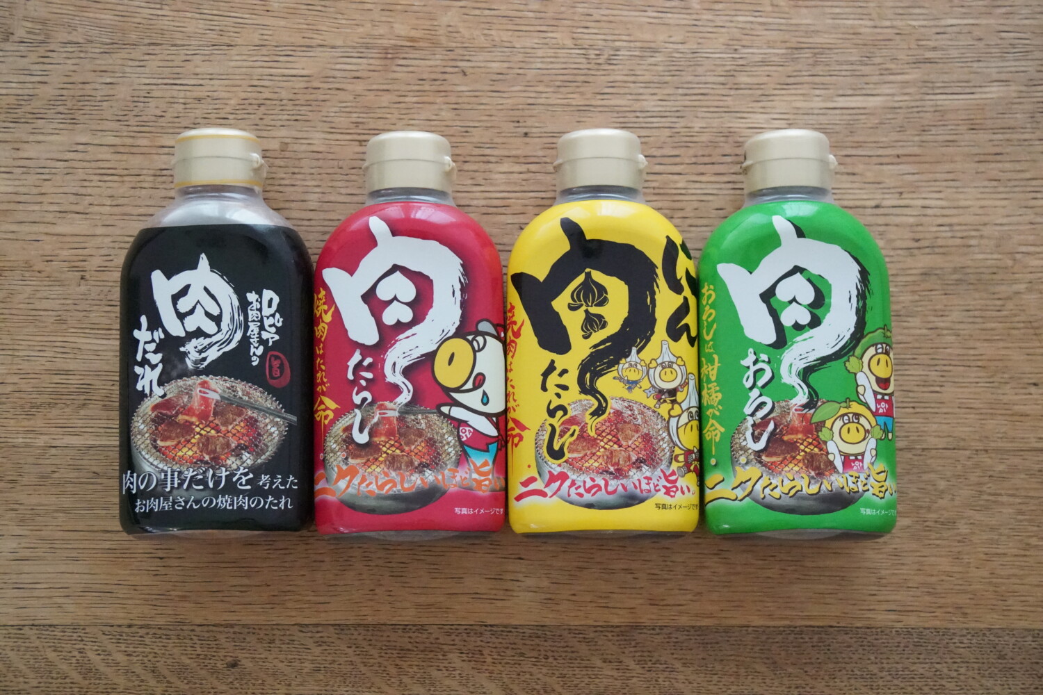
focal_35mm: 50
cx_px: 522
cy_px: 348
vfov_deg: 27.3
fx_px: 1434
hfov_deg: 40.0
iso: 10000
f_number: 4
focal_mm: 33
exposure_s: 1/200
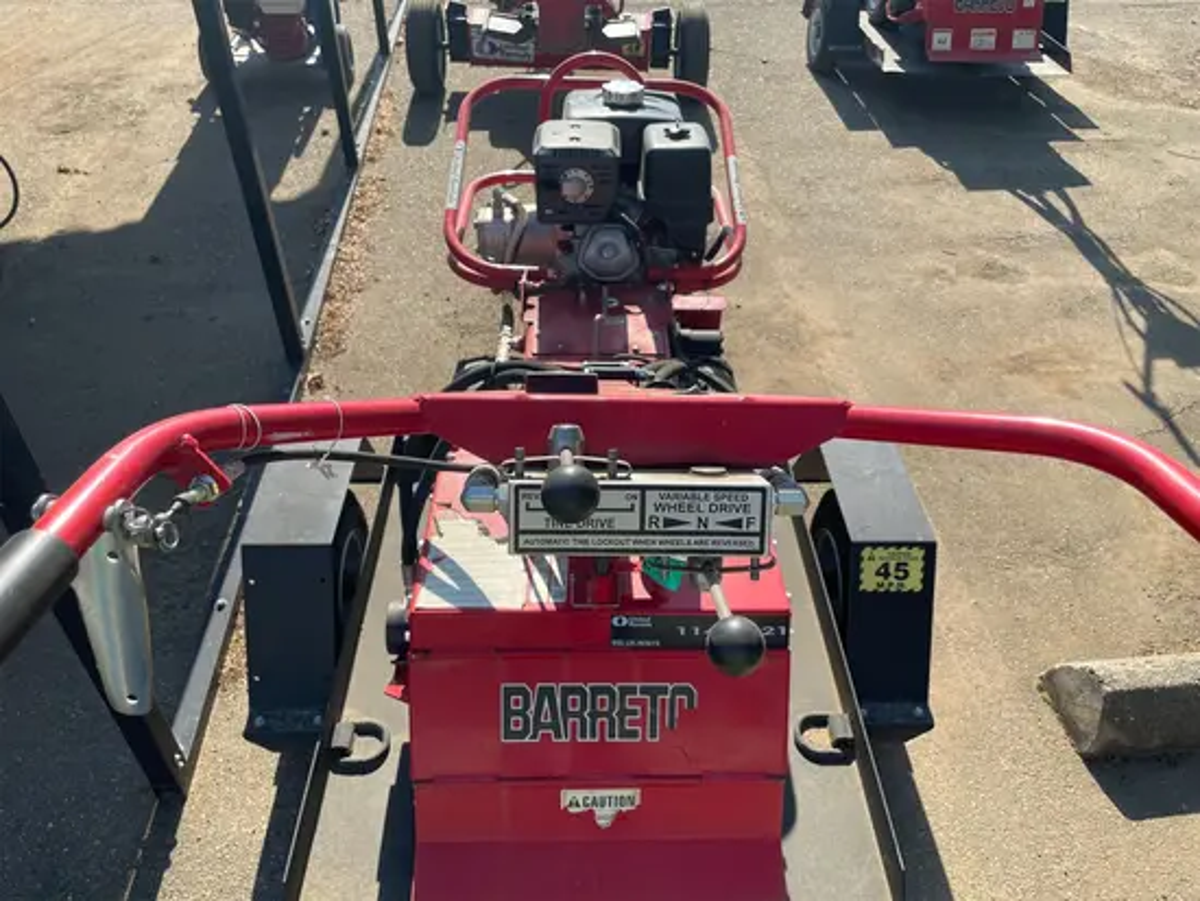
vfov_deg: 53.1
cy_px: 450
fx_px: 902
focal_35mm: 26
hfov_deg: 67.3
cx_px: 600
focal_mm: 4.2
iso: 32
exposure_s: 1/1770
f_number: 1.6
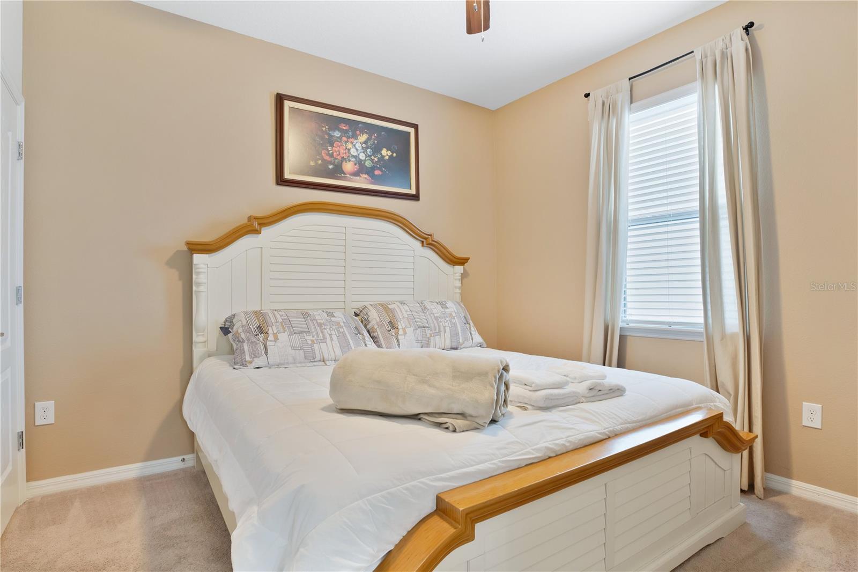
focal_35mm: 16
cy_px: 286
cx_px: 429
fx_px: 381
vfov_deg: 73.7
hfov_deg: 96.7
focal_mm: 16
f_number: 7.1
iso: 640
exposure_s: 1
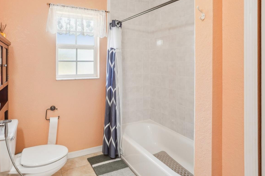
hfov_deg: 78.0
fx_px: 162
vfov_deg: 56.2
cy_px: 61
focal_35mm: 22
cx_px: 110
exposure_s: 1/15
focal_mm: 16
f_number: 8
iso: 400
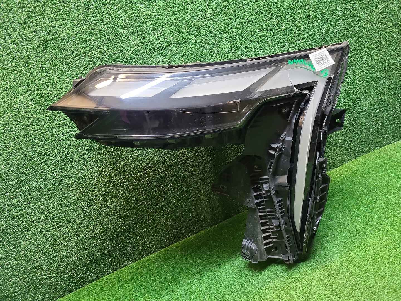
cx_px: 200
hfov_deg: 67.3
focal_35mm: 26
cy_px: 150
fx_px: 301
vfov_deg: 53.1
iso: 343
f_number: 1.8
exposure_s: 1/50
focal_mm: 5.4
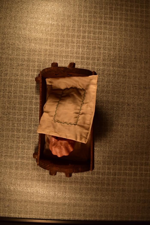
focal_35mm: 30
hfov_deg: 43.7
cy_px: 112
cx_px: 75
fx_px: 187
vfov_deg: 61.9
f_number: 10
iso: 400
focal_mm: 20
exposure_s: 1/200
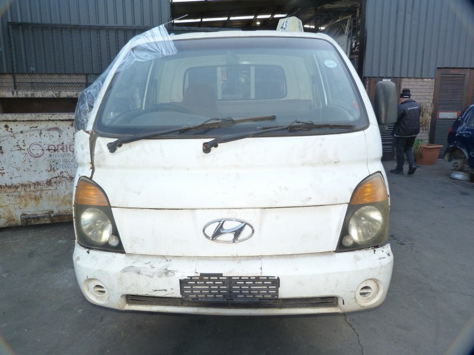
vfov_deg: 54.9
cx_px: 237
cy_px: 178
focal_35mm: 25
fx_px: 342
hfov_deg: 69.4
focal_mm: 4.5
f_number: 3.2
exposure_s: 1/125
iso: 125
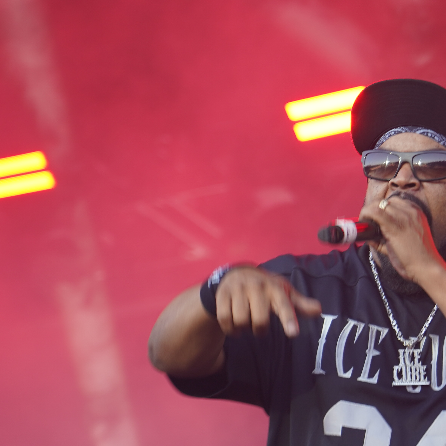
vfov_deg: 7.7
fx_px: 3324
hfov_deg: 7.6
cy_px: 267
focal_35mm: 228
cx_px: 479
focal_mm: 105
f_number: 4
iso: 250
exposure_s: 1/160
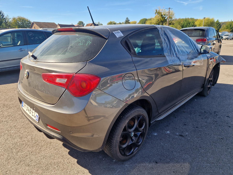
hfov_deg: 73.9
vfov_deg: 58.9
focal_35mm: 23
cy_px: 88
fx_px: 155
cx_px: 116
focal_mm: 5.4
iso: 50
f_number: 1.8
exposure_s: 1/625
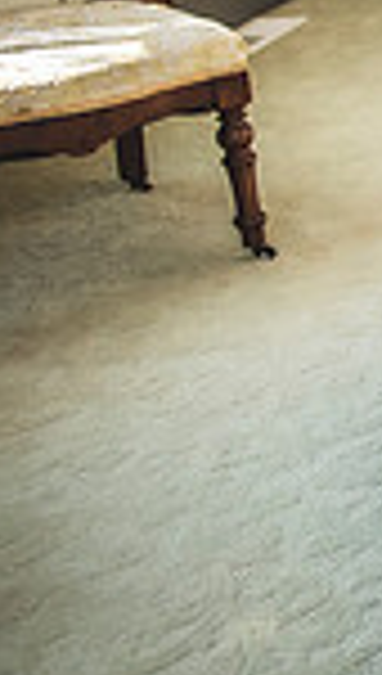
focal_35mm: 99
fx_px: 1773
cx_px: 1209
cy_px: -115
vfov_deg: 20.3
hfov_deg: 9.3
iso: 400
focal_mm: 24
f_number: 2.8
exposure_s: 1/125
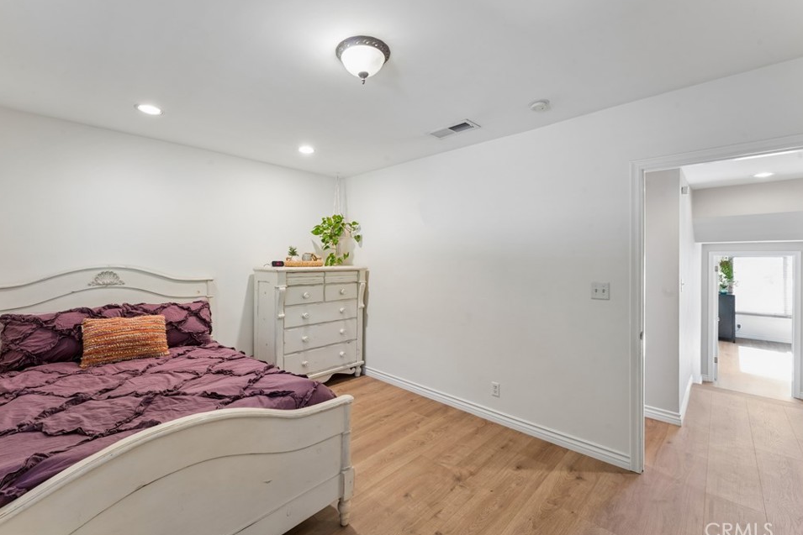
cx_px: 380
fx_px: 335
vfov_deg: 77.3
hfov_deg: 100.3
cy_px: 256
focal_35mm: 15
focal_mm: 14
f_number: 13
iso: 100
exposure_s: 5
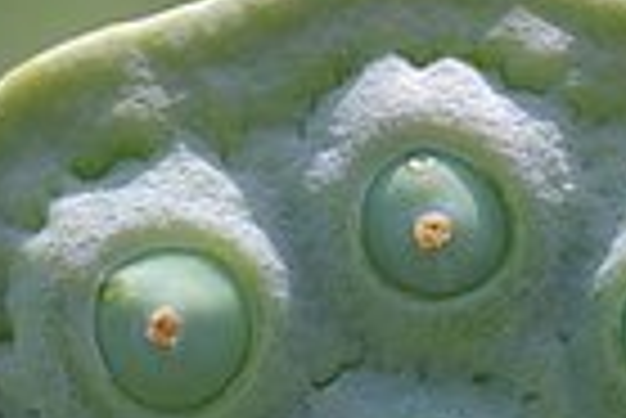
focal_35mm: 276
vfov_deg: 5.0
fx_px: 4804
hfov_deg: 7.5
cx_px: 329
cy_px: 566
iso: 200
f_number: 4
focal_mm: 50
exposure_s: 1/500
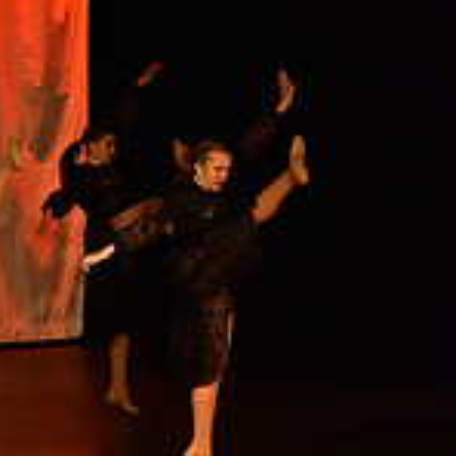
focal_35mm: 233
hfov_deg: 7.3
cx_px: -397
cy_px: 362
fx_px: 3473
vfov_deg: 7.5
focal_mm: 70
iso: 2000
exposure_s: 1/250
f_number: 4
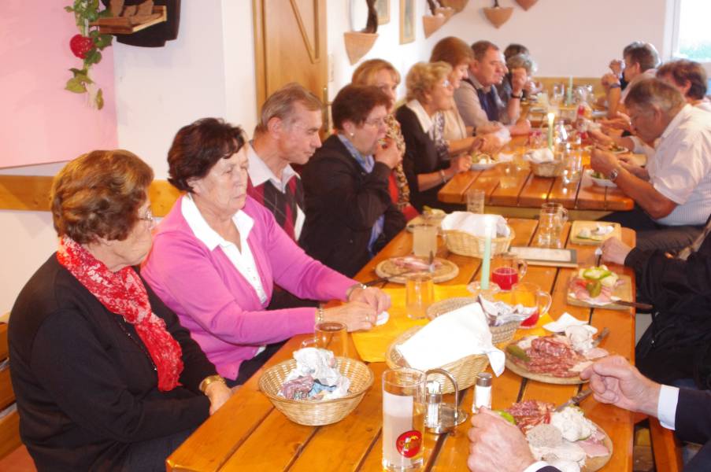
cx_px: 356
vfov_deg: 31.8
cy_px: 236
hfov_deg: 46.4
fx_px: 829
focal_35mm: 42
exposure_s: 1/13
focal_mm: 28
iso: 1600
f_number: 5
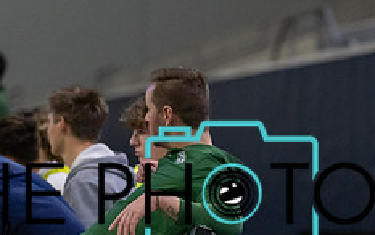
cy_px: 197
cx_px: 182
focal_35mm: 405
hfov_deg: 5.2
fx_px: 4142
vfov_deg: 3.2
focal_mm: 147
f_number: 2.8
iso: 5000
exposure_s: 1/1250
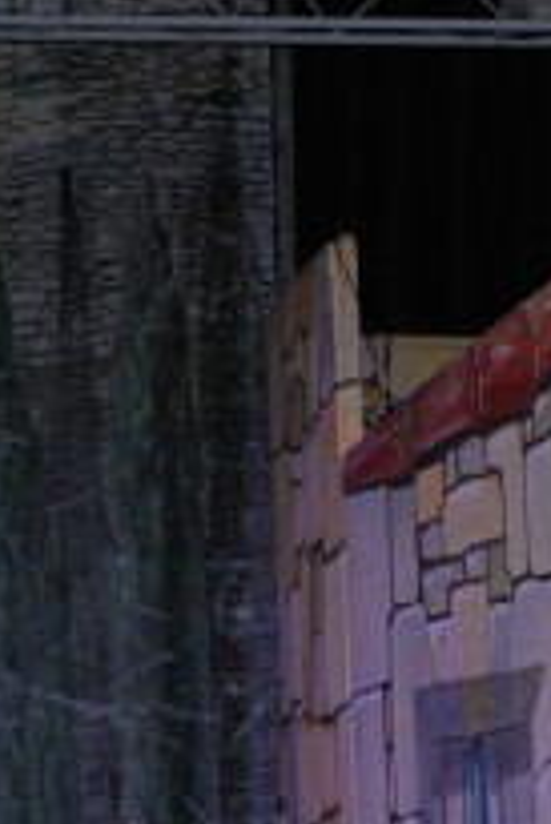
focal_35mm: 431
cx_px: 495
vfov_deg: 4.8
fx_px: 9878
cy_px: 726
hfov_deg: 3.2
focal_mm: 92
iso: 800
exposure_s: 1/100
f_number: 5
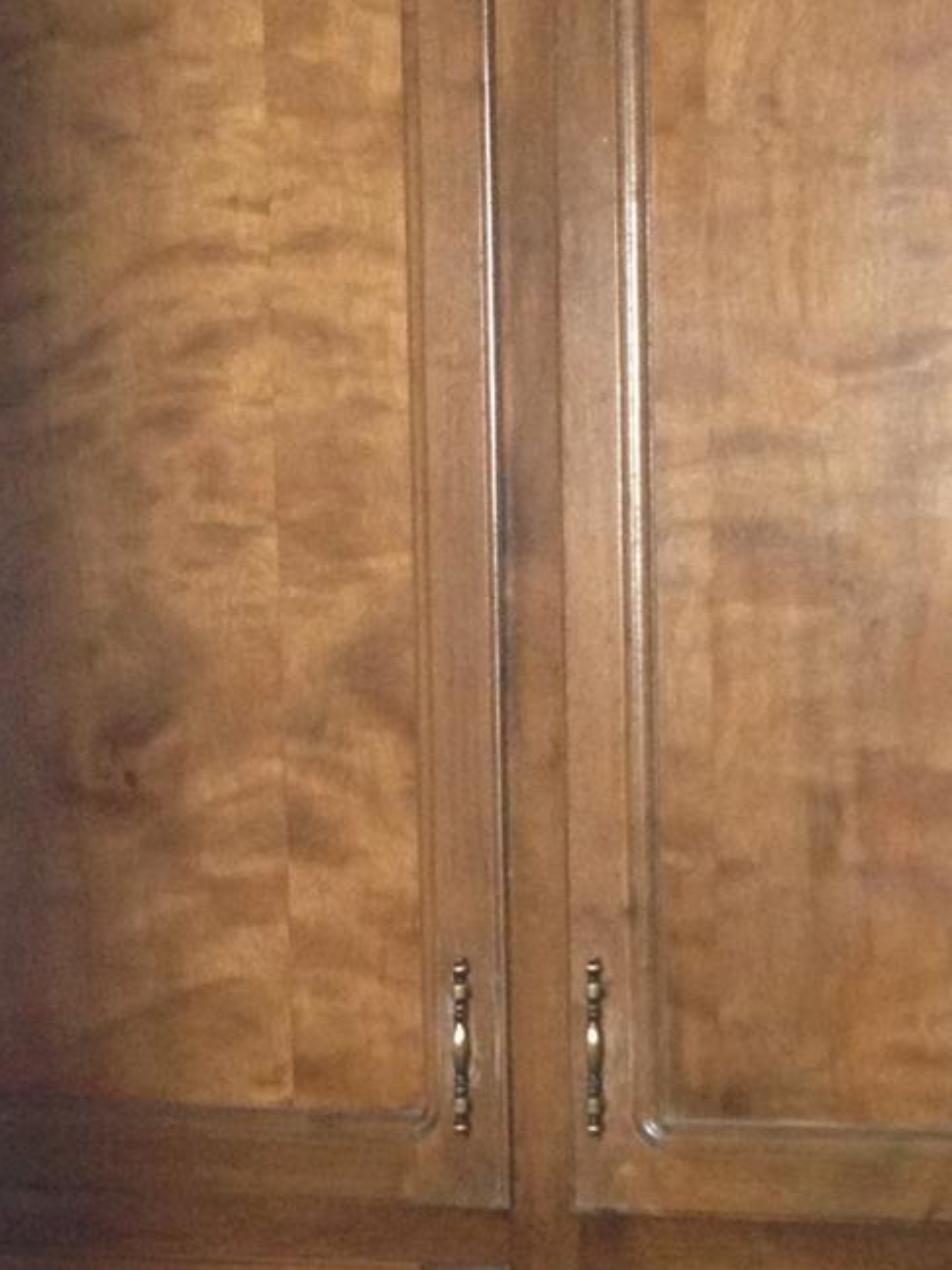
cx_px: 638
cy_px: 989
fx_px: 3741
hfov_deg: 14.5
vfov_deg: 19.1
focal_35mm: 102
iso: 250
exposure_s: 1/20
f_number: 2.4
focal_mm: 4.12
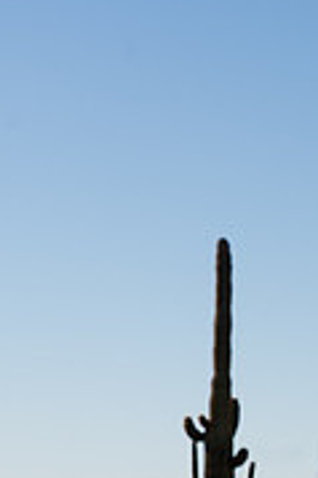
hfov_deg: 7.6
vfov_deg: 11.8
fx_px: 2283
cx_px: 679
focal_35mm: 172
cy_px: 501
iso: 50
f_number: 8
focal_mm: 53
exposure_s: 1/200
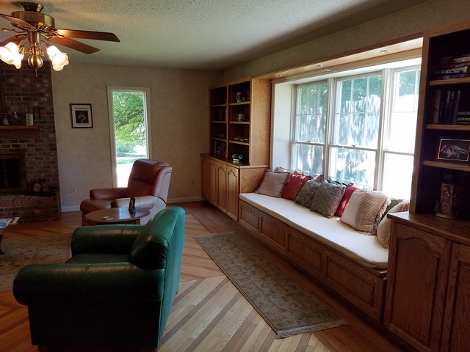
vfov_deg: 53.1
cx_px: 235
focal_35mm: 26
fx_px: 353
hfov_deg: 67.3
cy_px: 176
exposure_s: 1/60
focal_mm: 4.2
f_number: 1.7
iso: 100
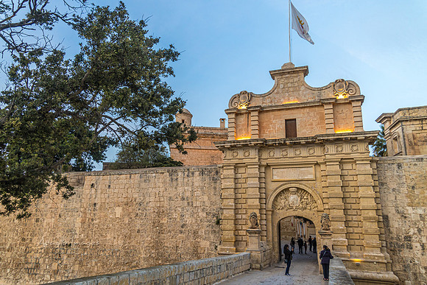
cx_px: 214
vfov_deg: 48.0
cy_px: 142
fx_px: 320
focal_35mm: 27
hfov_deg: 67.4
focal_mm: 18
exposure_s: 1/40
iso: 400
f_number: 4
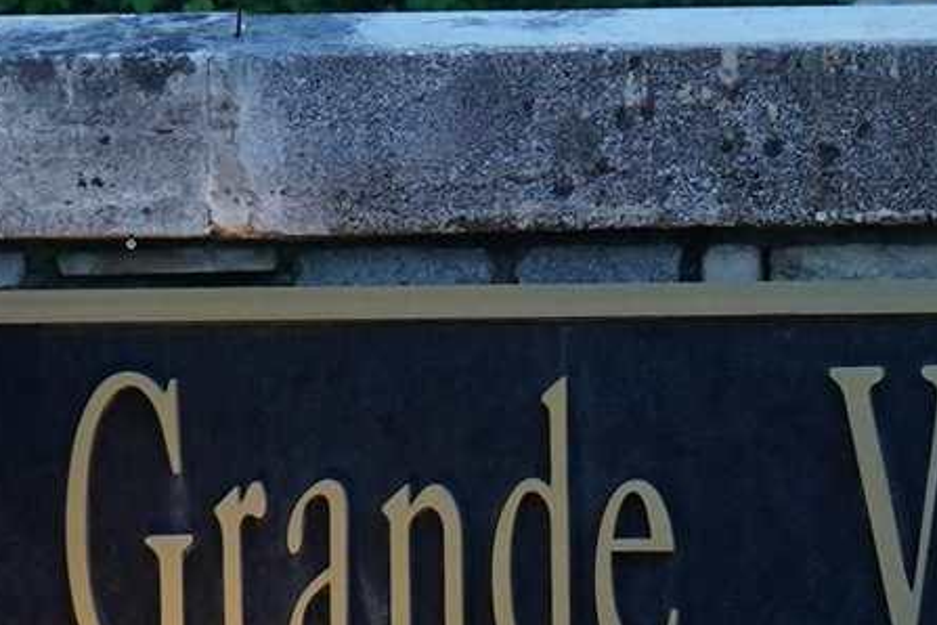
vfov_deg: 4.2
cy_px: 680
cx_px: 924
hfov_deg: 6.2
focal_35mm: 330
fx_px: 8588
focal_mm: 48
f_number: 5
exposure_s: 1/320
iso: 1250
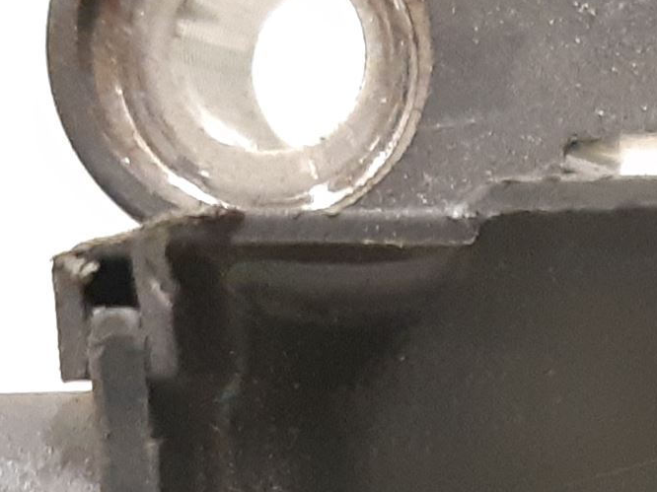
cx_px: 946
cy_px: 721
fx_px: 1518
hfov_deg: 21.2
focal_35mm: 80
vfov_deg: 16.8
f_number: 1.7
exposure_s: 1/25
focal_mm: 3.93
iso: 400
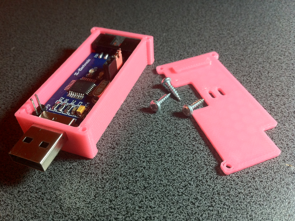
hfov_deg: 52.7
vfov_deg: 40.6
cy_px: 110
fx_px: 298
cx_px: 148
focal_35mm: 35
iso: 200
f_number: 2.8
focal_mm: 3.85
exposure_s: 1/17
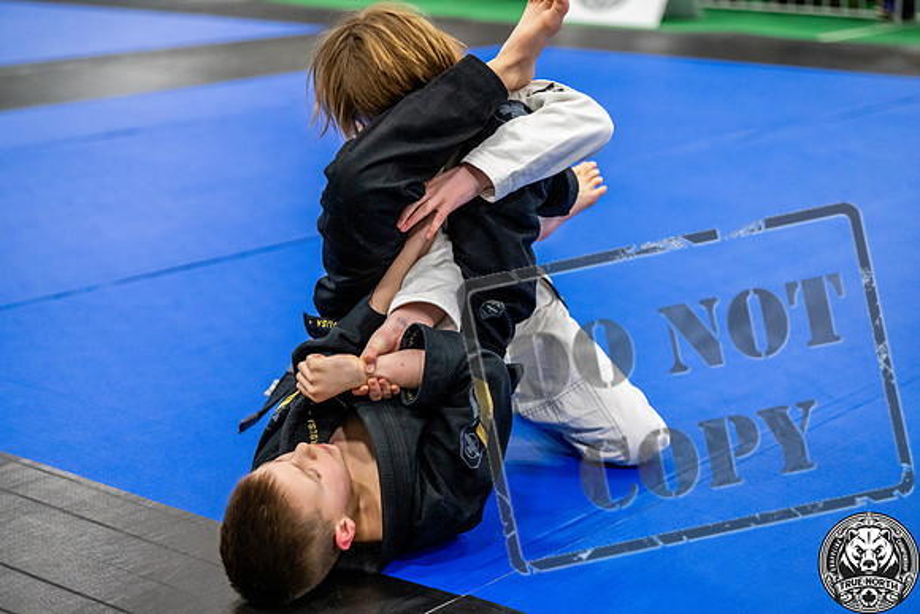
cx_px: 460
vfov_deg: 19.5
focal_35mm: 70
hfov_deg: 28.8
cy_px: 307
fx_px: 1789
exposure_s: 1/500
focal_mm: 70
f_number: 2.8
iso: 5000
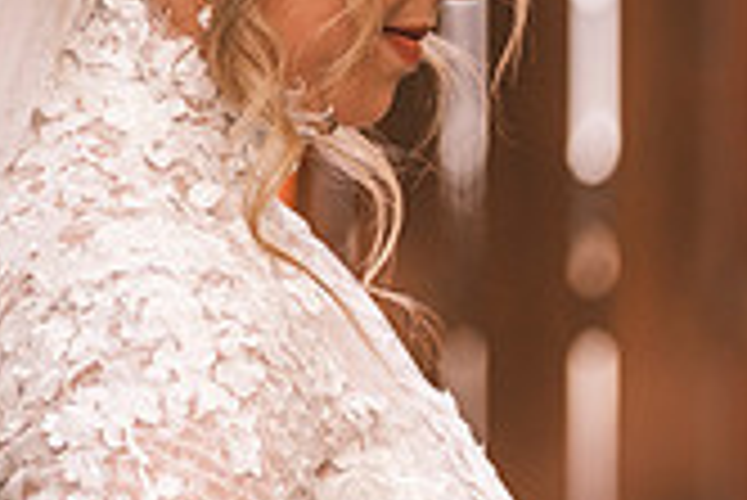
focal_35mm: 603
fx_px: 12523
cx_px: 1274
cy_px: 791
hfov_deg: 3.4
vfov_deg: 2.3
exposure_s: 1/500
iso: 400
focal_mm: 115
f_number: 3.2
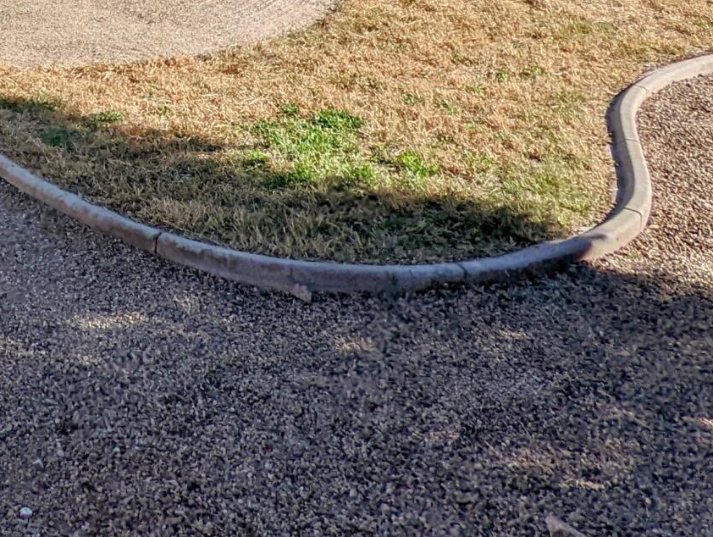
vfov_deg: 21.1
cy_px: -300
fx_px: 1176
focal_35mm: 57
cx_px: -149
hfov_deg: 29.0
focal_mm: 2.35
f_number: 2.2
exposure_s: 1/2653
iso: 50
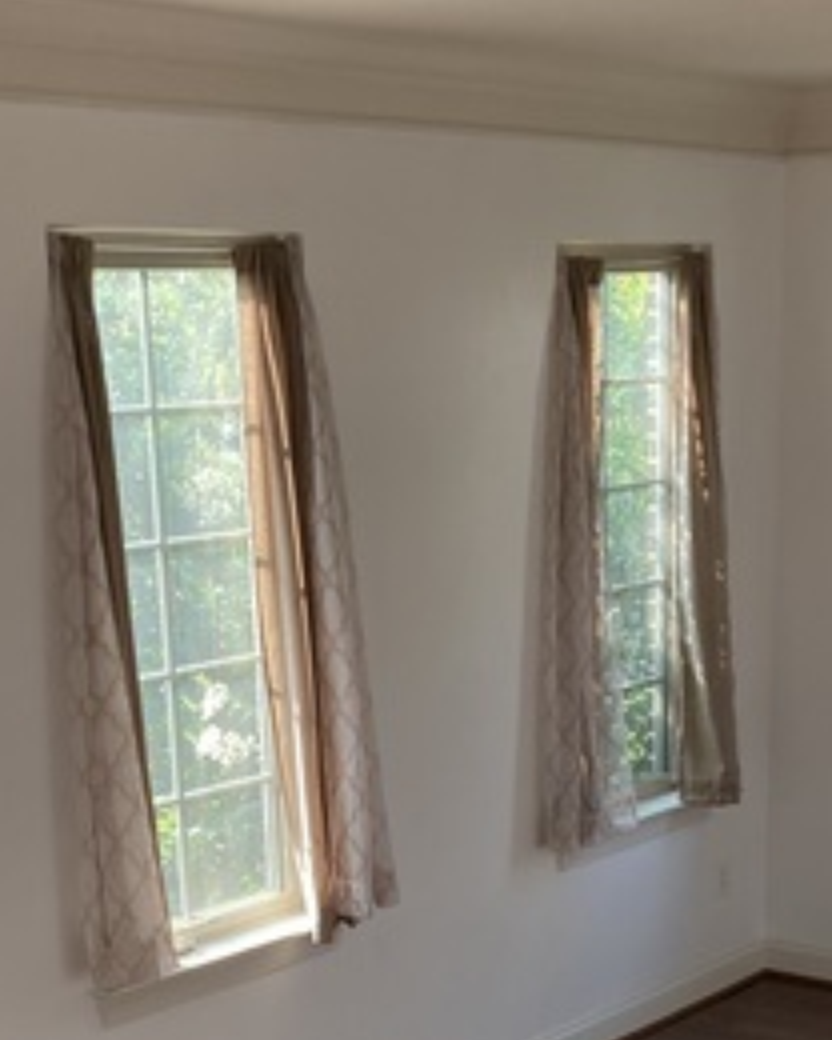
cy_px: 962
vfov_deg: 26.1
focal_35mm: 70
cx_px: 440
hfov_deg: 21.9
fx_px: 2155
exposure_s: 1/121
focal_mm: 3.99
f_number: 1.8
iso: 80
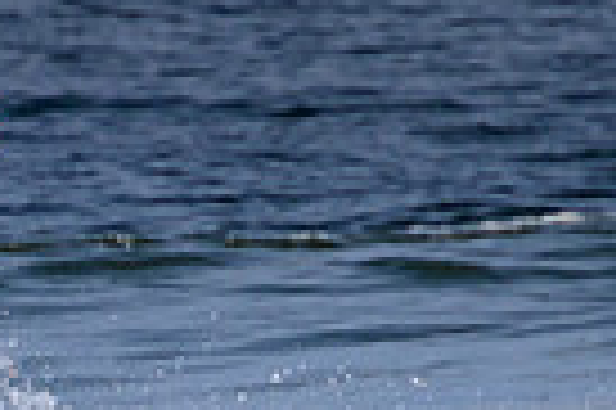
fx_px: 57835
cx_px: 198
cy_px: 674
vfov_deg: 0.4
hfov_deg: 0.6
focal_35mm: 3384
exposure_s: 1/2000
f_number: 11
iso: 400
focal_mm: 800
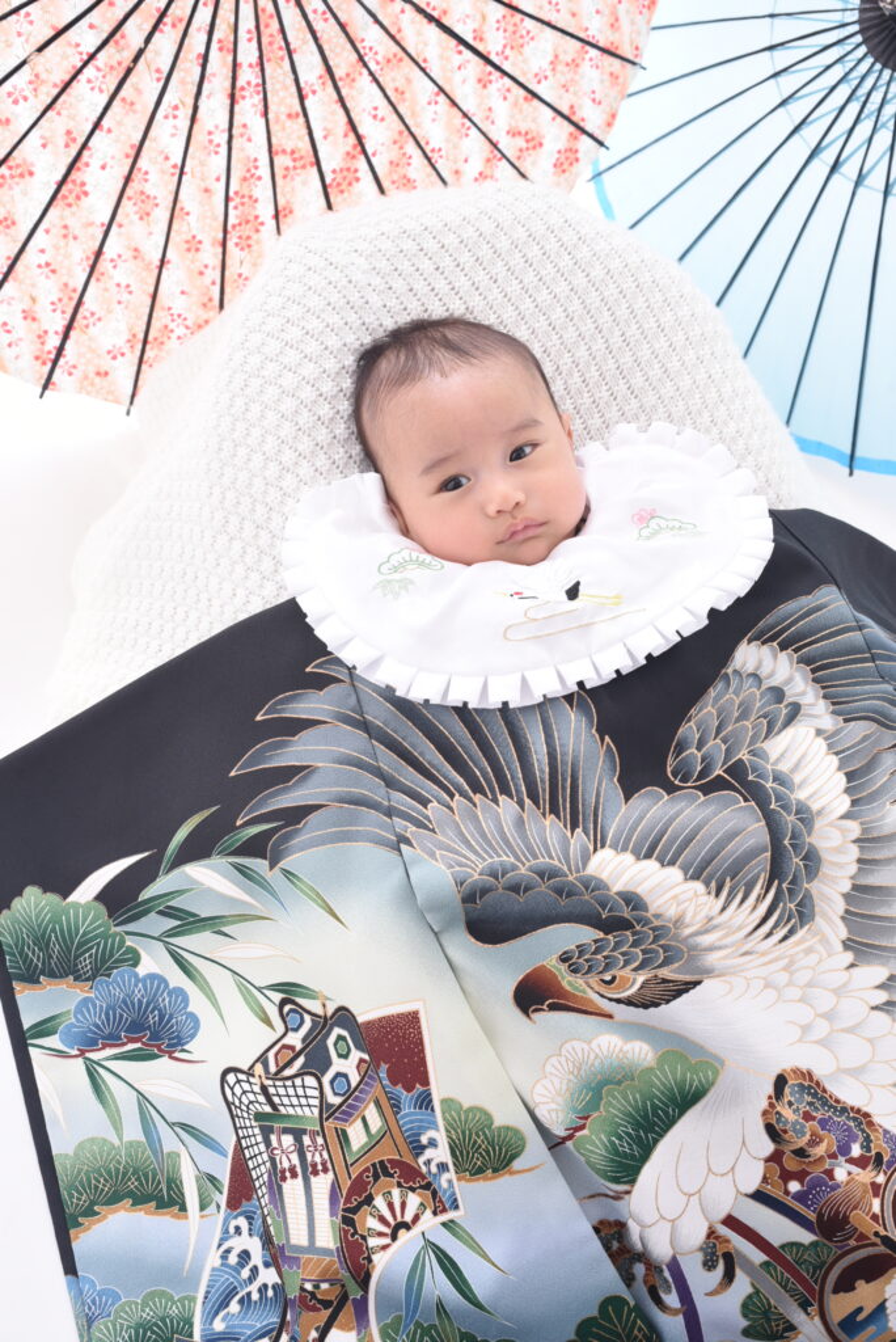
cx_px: 448
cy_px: 671
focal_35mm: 50
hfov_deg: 27.0
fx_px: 1864
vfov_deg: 39.6
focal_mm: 50
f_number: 4
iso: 640
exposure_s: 1/125
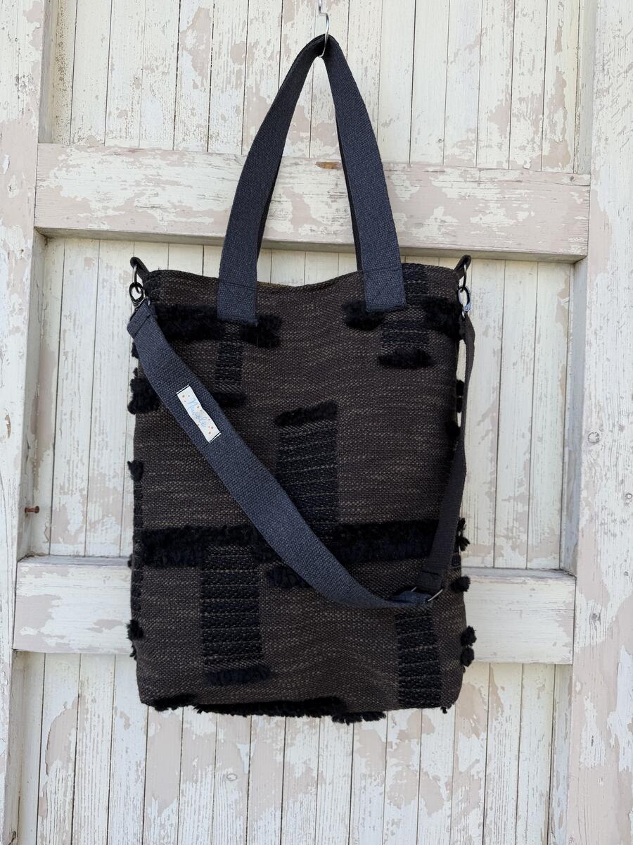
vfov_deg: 71.6
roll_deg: -2.0
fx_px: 585
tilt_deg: -5.8
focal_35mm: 24
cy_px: 422
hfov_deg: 56.8
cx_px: 316
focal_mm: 6.76
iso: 80
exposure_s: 1/643
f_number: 1.78
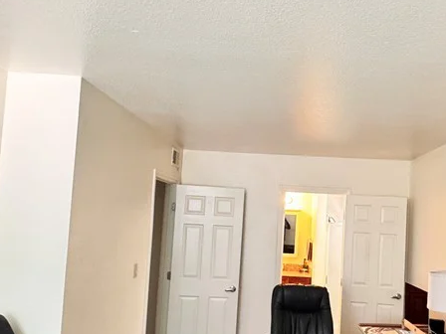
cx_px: 283
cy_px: 196
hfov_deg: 56.0
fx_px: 412
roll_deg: -2.7
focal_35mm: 32
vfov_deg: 44.0
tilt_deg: +3.6
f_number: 2.2
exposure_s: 1/60
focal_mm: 2.22
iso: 1000
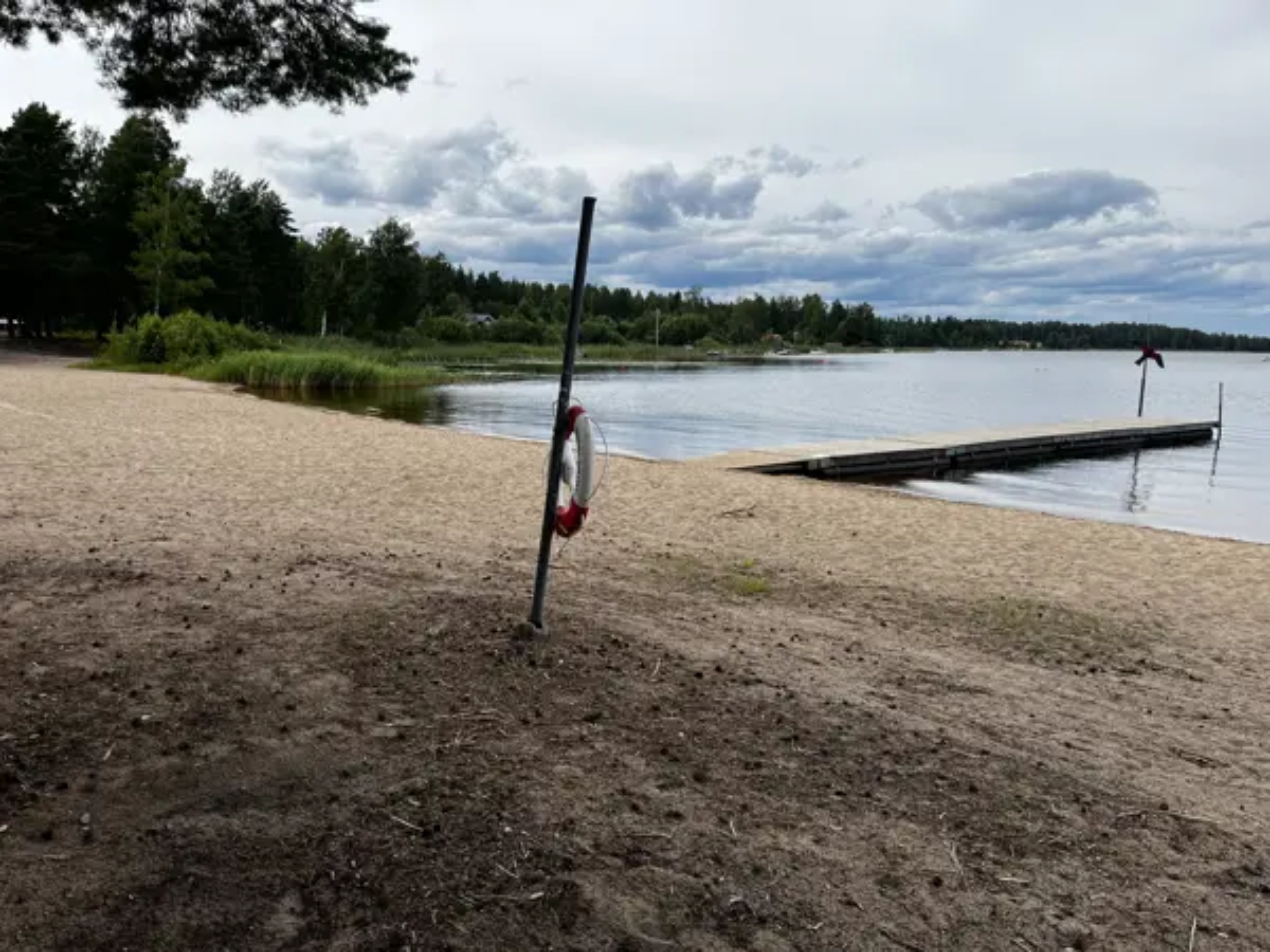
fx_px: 954
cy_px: 476
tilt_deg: -8.5
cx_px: 635
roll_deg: -1.5
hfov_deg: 67.3
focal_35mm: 26
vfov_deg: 53.1
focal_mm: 5.1
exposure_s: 1/2410
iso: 50
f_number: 1.6
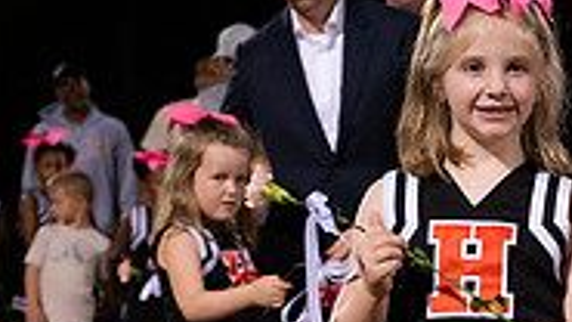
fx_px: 2881
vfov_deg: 6.3
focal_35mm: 190
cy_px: 495
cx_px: 637
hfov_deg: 11.2
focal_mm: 58
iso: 3200
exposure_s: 1/250
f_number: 4
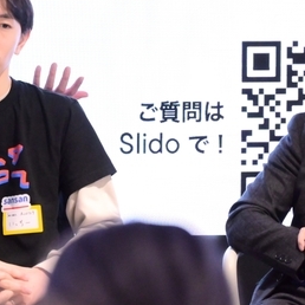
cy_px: 9
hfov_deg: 5.5
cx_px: -108
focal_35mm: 316
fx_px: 3150
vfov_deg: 5.5
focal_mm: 120
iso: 5600
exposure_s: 1/200
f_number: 4
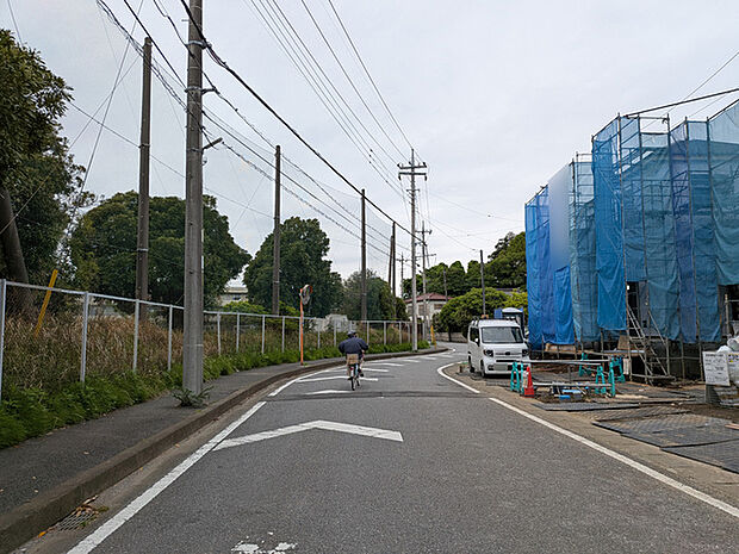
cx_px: 370
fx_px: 512
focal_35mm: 24
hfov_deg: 71.6
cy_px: 277
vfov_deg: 56.8
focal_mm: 4.53
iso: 32
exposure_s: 1/498
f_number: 1.7
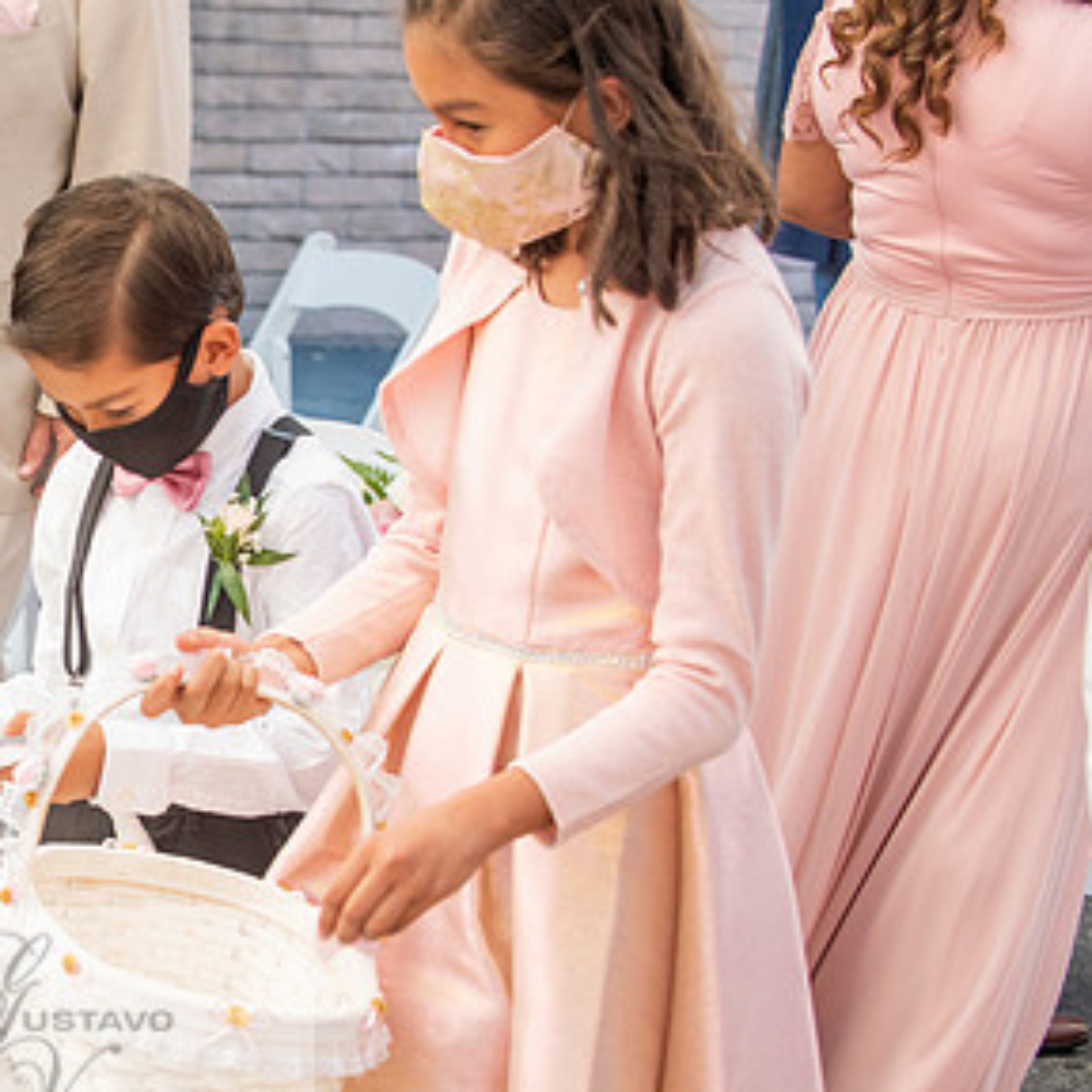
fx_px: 4283
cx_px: 0
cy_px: 639
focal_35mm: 120
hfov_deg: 14.3
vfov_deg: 14.5
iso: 640
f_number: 5.6
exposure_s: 1/125
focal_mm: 70
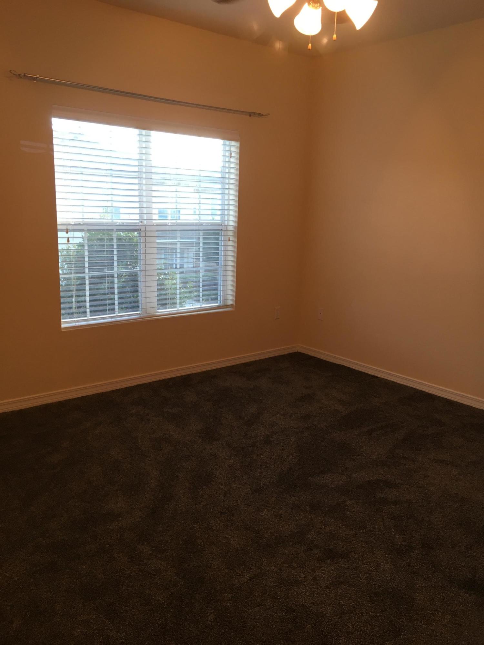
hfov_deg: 48.2
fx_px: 541
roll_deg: -1.2
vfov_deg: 61.7
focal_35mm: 29
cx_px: 242
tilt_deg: -11.4
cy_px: 322
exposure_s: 1/30
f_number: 2.2
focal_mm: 4.15
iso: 50
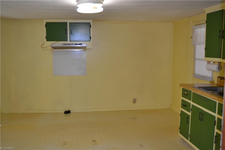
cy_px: 75
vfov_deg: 34.2
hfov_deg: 49.6
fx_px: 244
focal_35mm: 39
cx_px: 112
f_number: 4.2
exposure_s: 1/60
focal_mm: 26
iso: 640
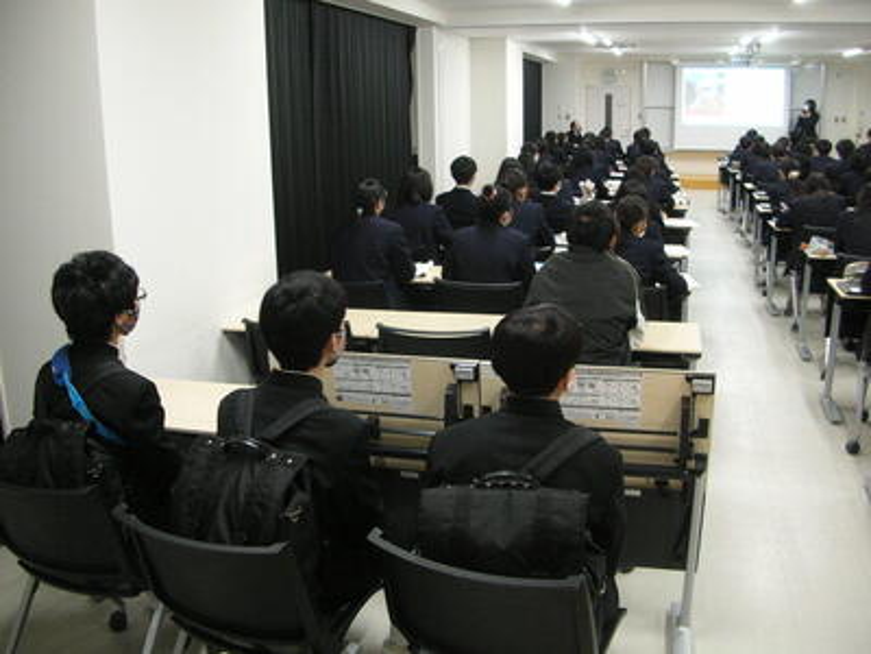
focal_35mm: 35
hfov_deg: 52.6
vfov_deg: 40.7
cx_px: 436
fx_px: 881
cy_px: 327
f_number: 2.8
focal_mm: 5.8
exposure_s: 1/9.9
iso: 50
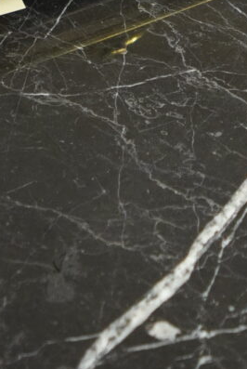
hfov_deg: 5.7
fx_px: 2484
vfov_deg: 8.2
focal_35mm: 242
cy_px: -317
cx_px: 182
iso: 800
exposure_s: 1/125
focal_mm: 39.7
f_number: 2.8
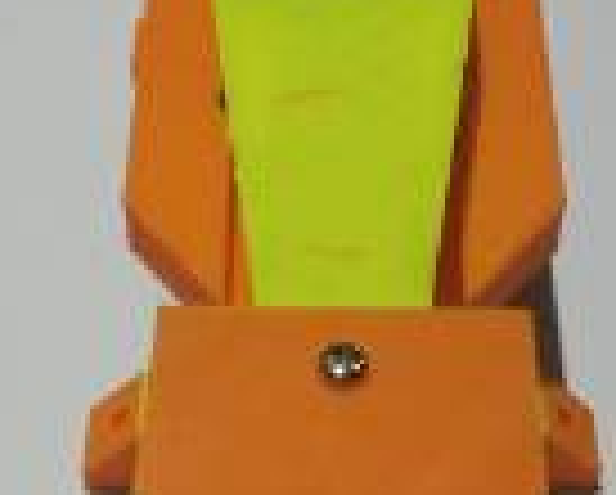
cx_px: 333
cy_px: 414
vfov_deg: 16.8
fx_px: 1661
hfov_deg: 21.0
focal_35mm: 91
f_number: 2
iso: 260
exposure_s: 1/25
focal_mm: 4.5
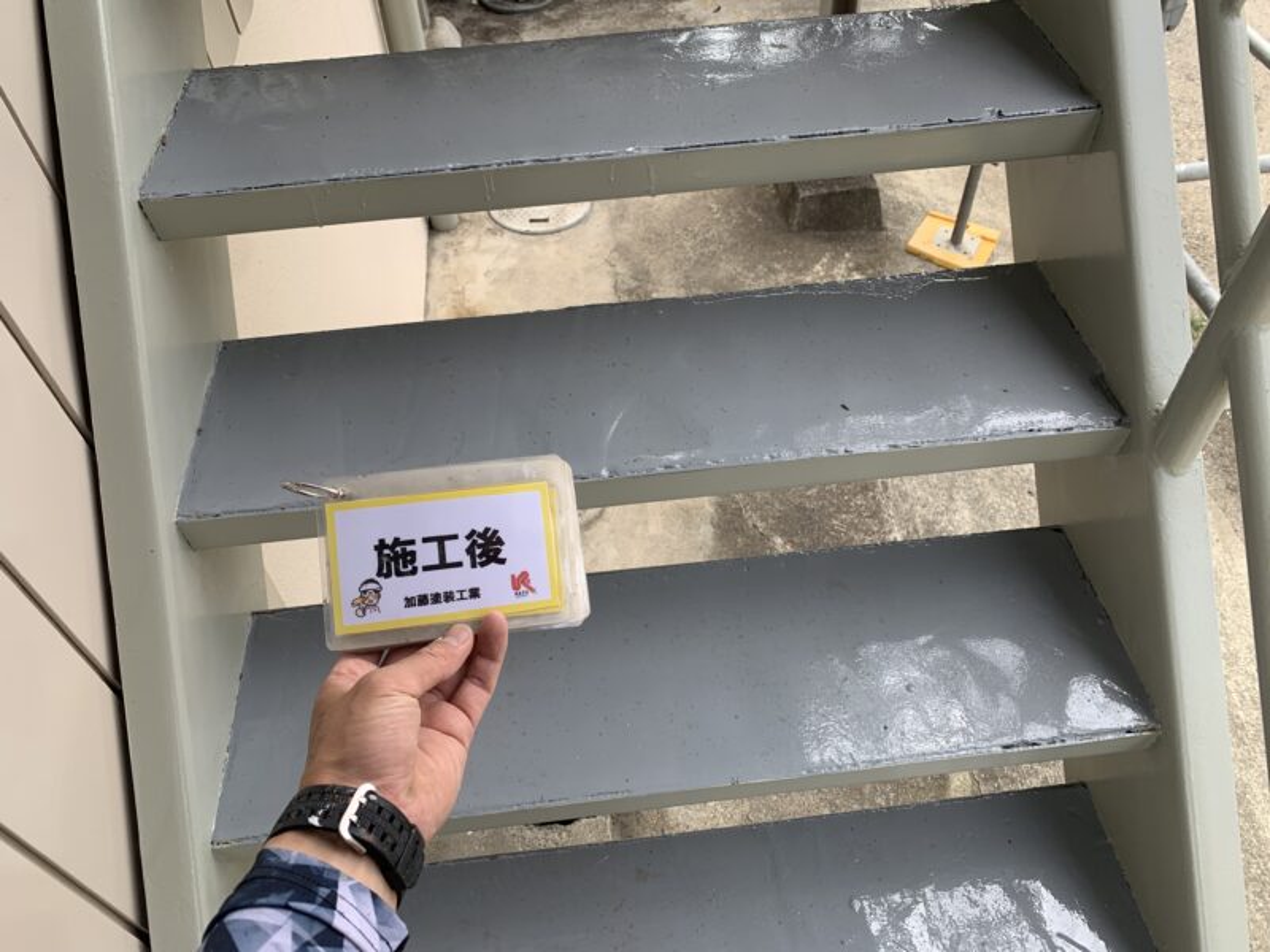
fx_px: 954
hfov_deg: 67.3
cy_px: 476
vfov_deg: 53.1
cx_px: 635
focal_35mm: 26
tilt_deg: -48.5
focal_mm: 4.25
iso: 25
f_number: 1.8
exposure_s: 1/405
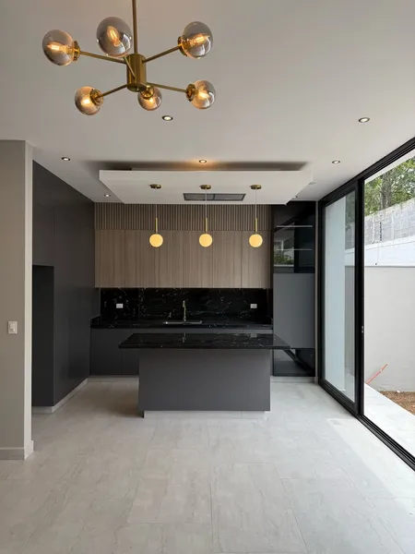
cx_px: 208
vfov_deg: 71.6
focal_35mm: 24
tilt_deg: +0.6
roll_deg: -0.6
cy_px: 277
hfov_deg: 56.8
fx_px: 384
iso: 80
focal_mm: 6.76
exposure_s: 1/510
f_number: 1.78
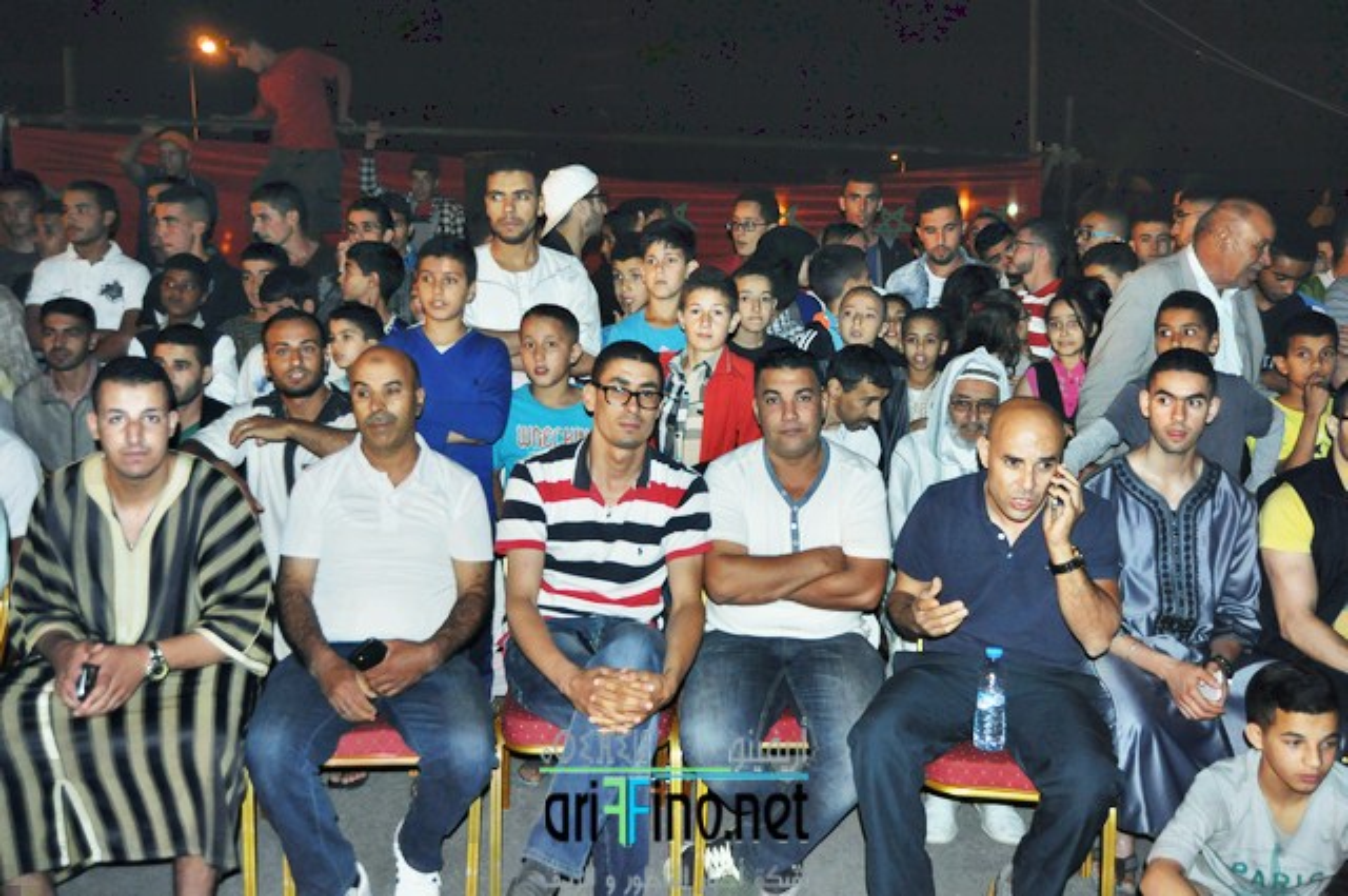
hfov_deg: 62.0
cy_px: 448
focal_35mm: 30
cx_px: 674
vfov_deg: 43.5
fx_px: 1122
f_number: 3.5
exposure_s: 1/60
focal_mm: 20
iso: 800
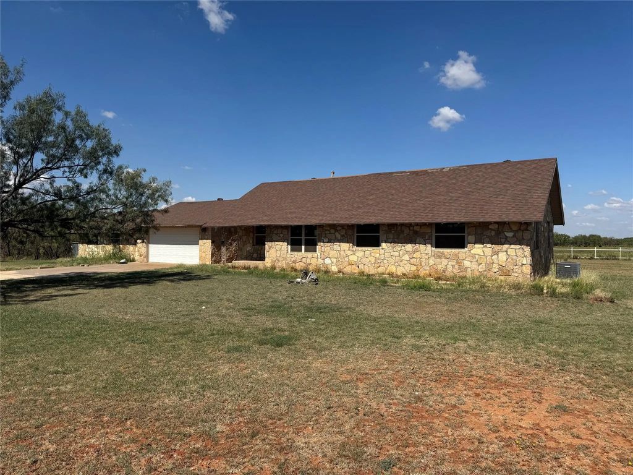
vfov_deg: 56.8
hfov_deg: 71.6
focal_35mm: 24
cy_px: 238
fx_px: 439
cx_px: 316
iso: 80
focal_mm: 6.76
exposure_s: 1/6410
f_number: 1.78
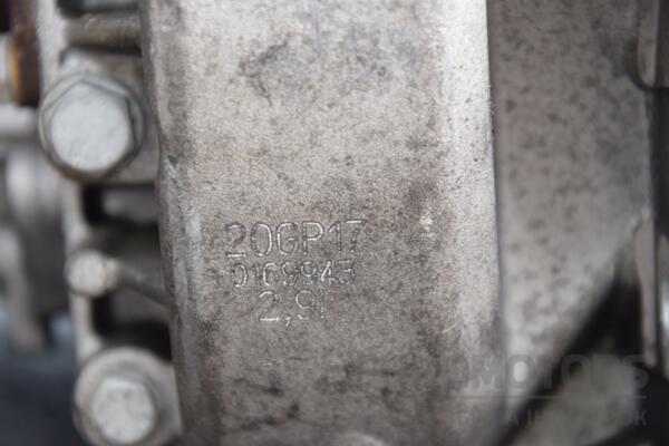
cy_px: 223
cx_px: 334
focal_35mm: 158
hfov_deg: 13.0
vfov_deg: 8.7
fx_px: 2927
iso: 800
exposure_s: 1/200
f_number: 6.3
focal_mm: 105
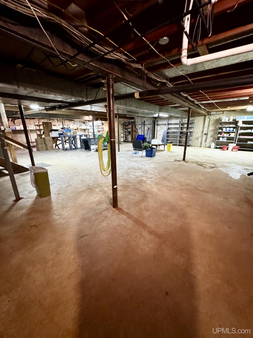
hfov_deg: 85.7
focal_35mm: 14
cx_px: 126
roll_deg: +1.3
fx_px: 136
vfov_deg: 102.1
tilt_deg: -17.9
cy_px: 169
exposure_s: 1/40
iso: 1250
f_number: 2.2
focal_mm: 2.22
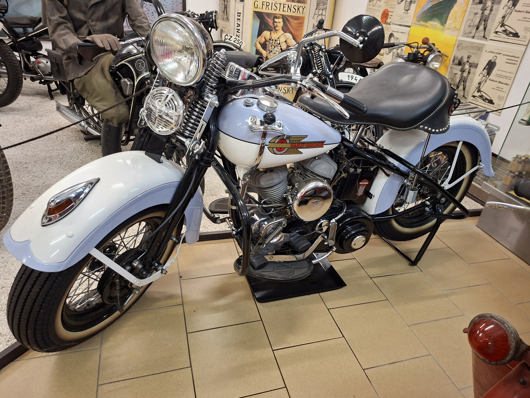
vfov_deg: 58.9
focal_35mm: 23
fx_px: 352
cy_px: 199
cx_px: 265
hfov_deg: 73.9
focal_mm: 5.54
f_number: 1.8
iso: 320
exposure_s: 1/50
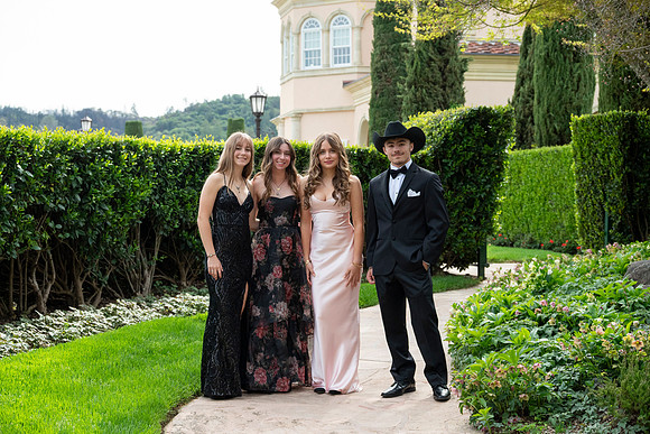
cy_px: 217
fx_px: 1264
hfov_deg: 28.8
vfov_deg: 19.5
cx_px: 325
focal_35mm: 70
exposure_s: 1/2000
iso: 1250
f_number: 6
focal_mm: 70
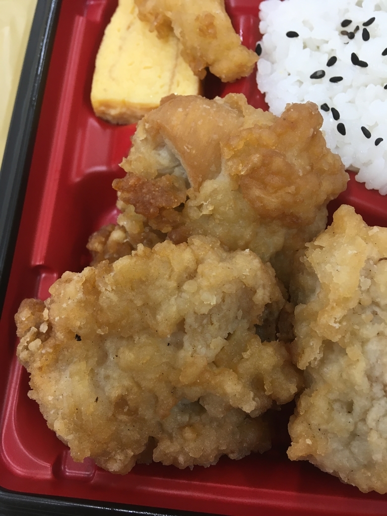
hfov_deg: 48.2
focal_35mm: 29
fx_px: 432
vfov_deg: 61.7
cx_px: 194
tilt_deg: -73.9
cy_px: 258
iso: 32
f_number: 2.2
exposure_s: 1/30
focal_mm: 4.15
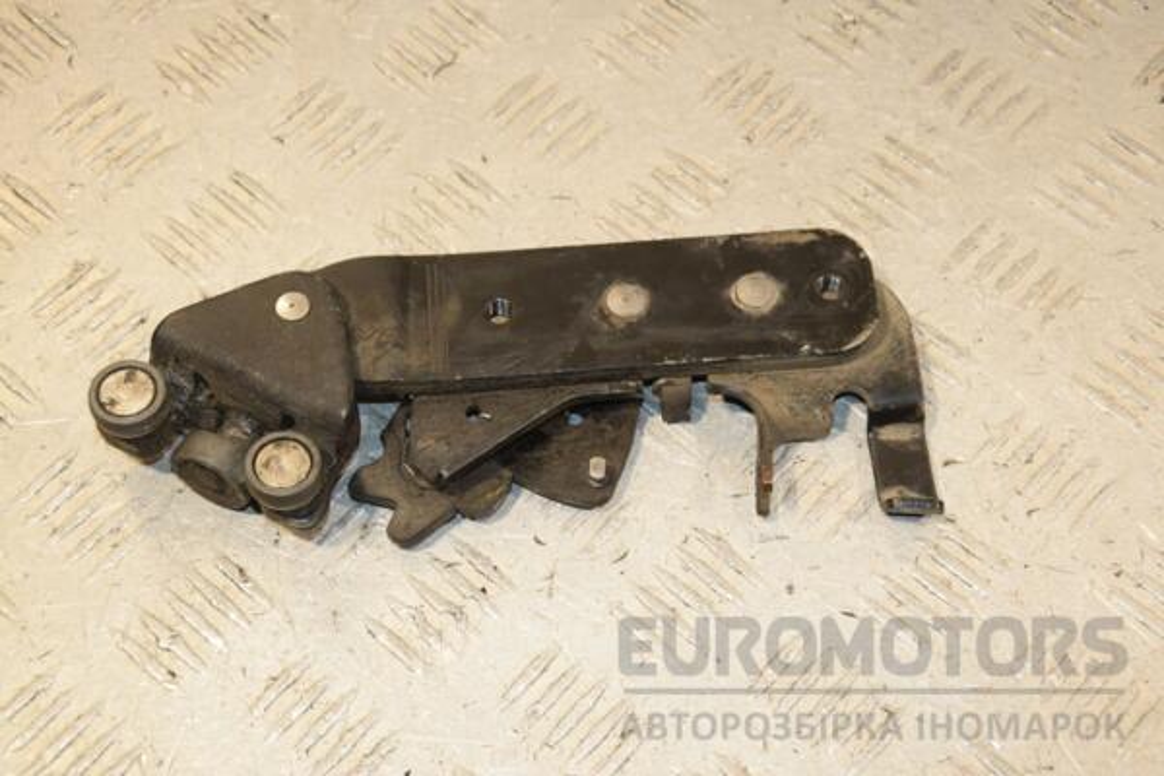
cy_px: 388
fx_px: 2328
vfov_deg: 18.9
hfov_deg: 28.1
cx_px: 582
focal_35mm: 72
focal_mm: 48
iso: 800
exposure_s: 1/200
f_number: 7.1
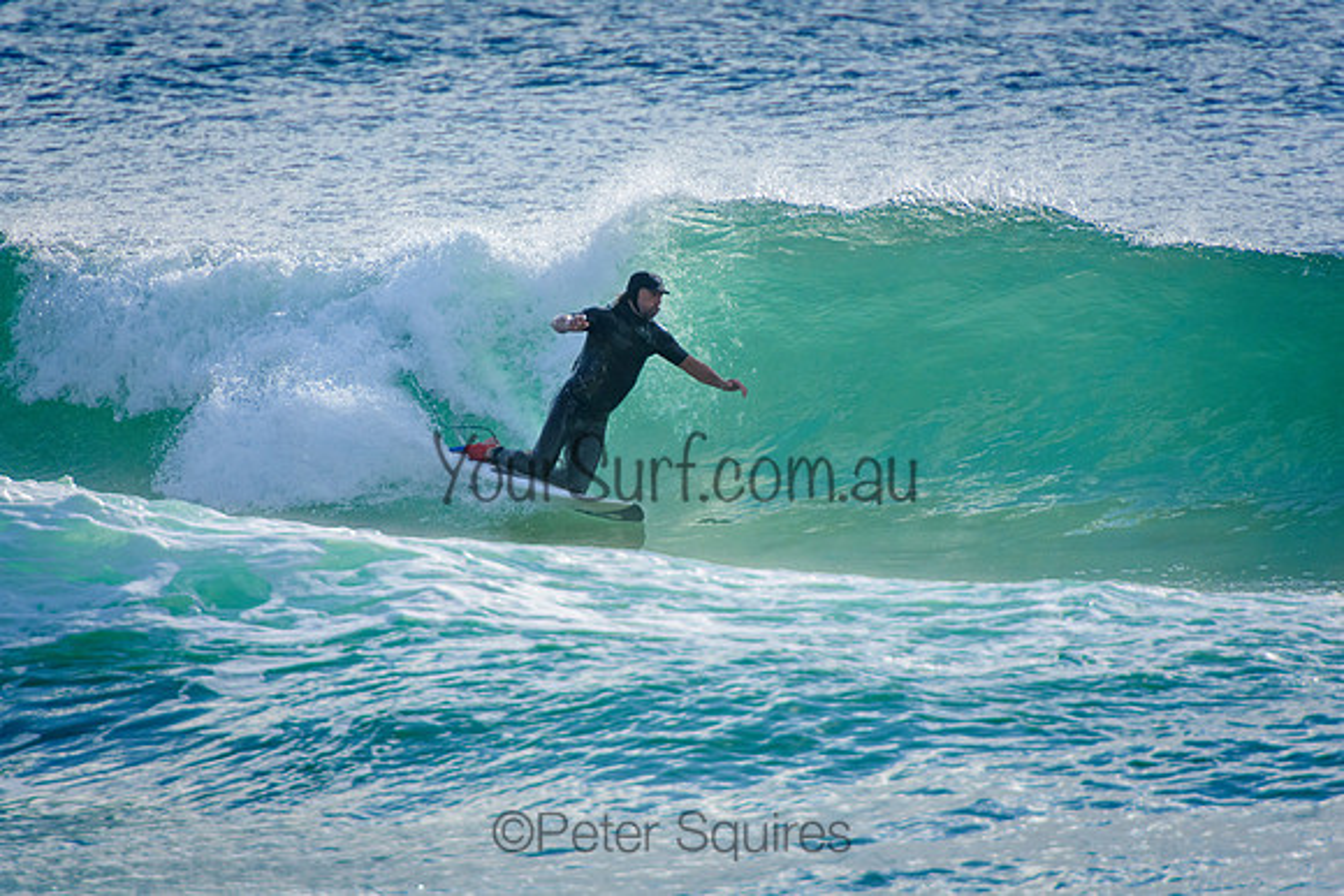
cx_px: 672
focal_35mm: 600
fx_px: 22404
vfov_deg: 2.3
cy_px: 448
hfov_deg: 3.4
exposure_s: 1/2000
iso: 400
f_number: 5.6
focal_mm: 400
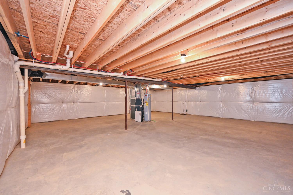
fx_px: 114
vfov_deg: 81.2
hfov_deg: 104.3
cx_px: 146
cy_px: 98
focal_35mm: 14
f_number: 4
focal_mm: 14
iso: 2000
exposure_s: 1/60
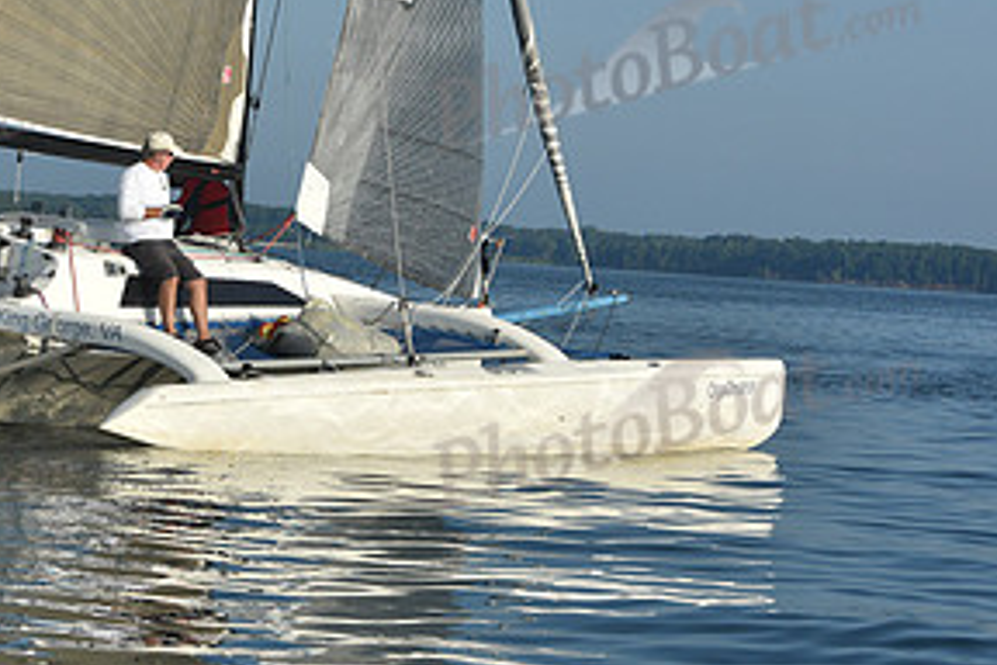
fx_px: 3905
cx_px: 256
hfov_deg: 14.5
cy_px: 289
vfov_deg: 9.7
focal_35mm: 141
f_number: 11
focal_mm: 70
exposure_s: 1/800
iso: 320
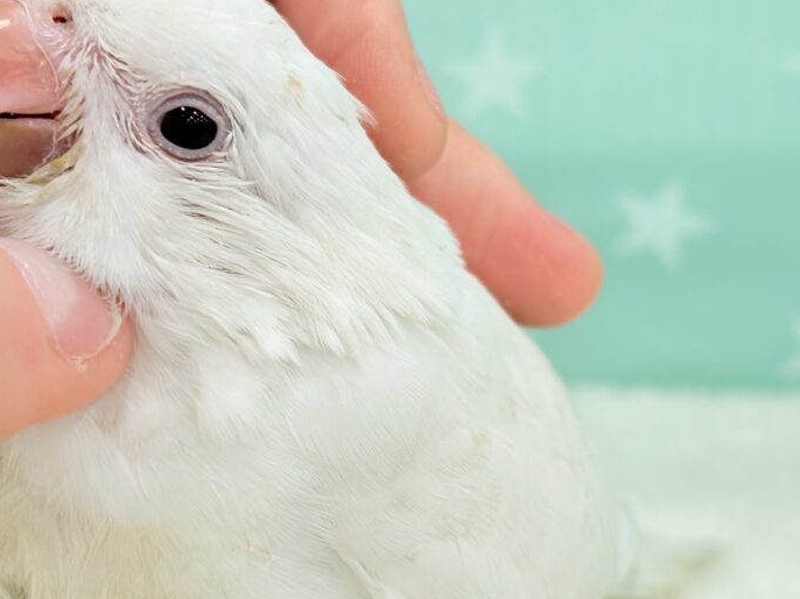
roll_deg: +1.3
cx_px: 403
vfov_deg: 16.2
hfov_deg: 21.5
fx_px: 2102
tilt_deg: -13.7
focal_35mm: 91
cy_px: 410
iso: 40
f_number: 1.6
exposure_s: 1/50
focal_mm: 5.96
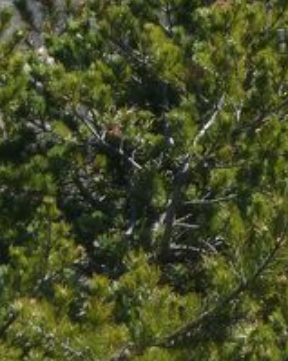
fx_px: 4638
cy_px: -94
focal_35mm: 435
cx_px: 72
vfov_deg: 4.4
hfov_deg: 3.6
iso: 80
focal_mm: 18.2
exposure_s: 1/250
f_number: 4.4
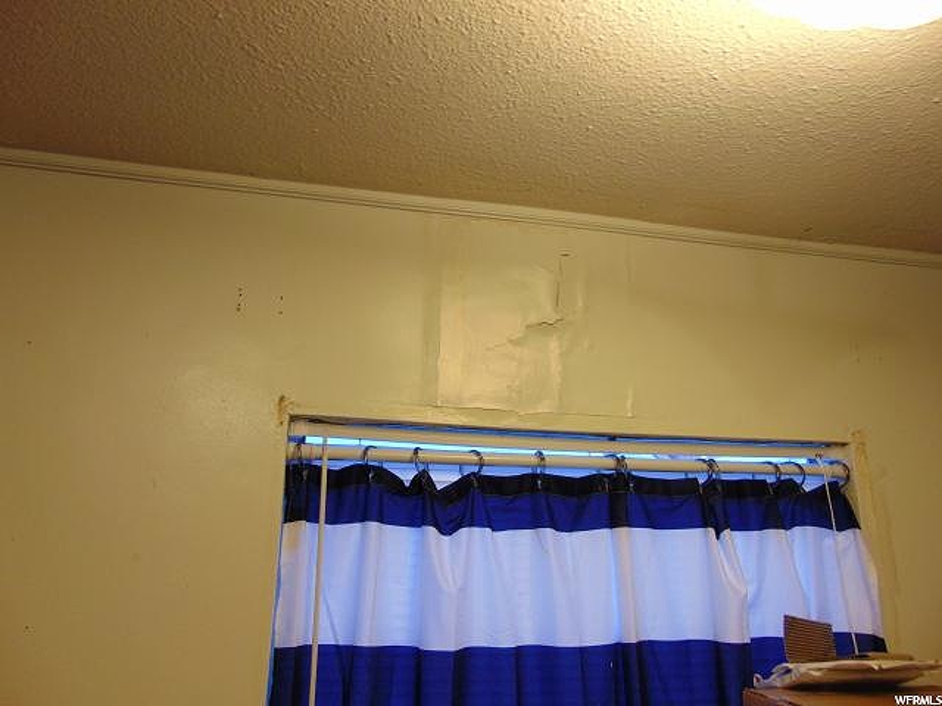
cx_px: 471
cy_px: 353
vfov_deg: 54.9
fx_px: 680
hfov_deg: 69.4
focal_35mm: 25
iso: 100
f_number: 3
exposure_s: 1/30
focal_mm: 4.5
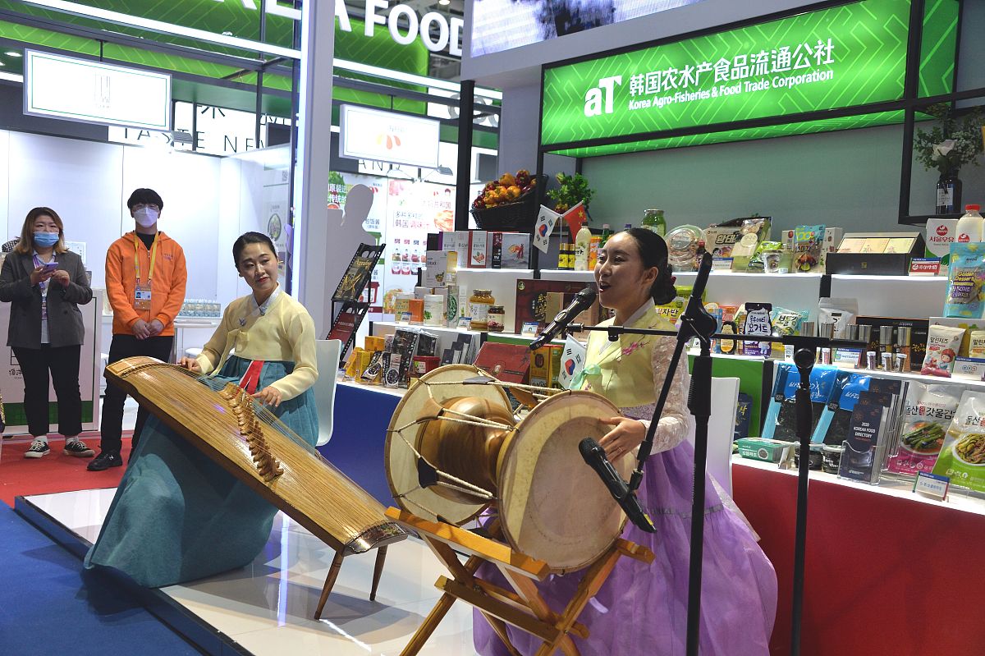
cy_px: 328
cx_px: 492
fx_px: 985
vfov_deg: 36.8
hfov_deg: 53.2
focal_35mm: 36
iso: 1250
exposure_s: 1/250
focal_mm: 36
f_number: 5.6
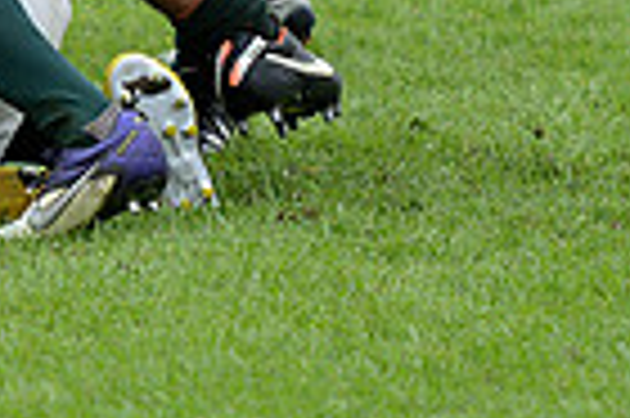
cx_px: -482
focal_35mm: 540
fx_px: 9439
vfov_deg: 2.5
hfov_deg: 3.8
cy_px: -411
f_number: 2.8
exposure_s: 1/500
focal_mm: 130
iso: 800
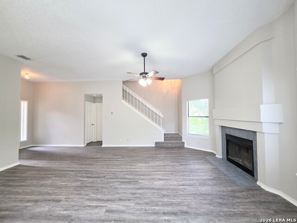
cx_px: 148
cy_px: 112
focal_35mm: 13
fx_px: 112
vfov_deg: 89.9
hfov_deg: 106.2
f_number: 1.9
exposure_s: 1/120
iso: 250
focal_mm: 2.2
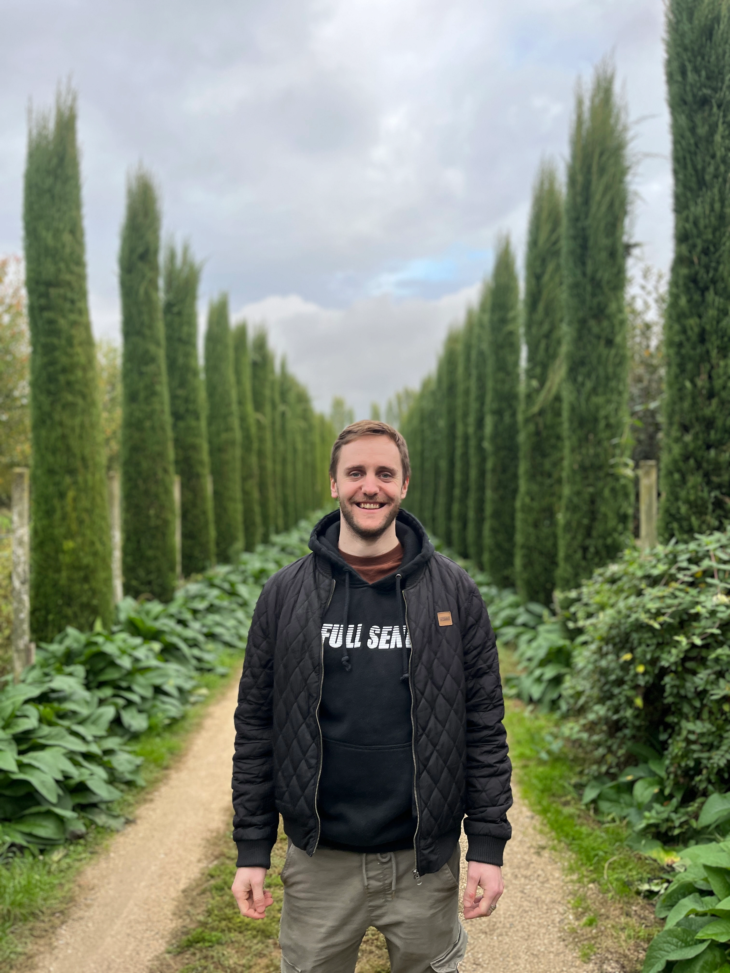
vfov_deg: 67.3
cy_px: 486
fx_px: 731
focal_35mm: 26
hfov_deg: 53.1
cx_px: 365
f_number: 1.6
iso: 50
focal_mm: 5.1
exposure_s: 1/463
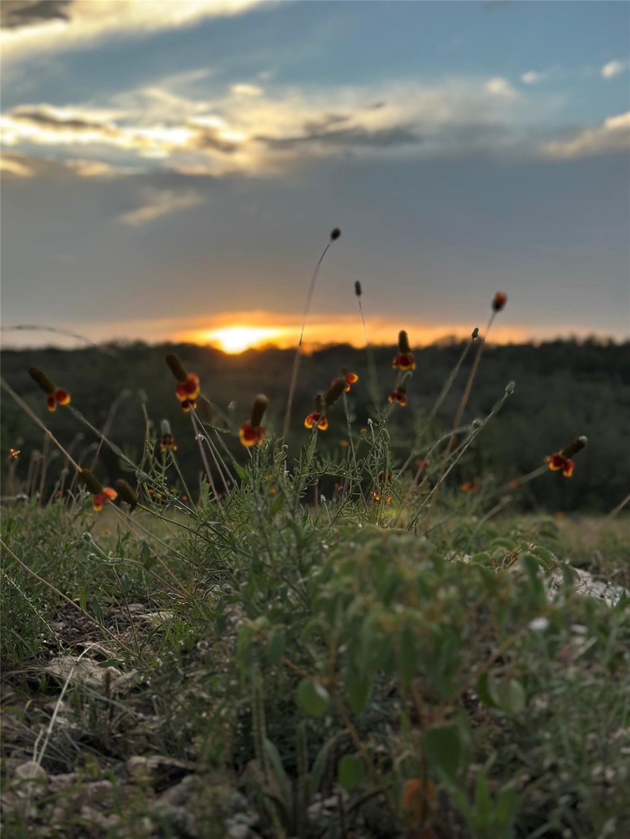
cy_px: 420
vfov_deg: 39.7
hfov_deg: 30.3
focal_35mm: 48
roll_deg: -2.1
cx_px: 315
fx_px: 1165
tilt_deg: -1.0
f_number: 1.78
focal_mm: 6.86
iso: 80
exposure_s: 1/619
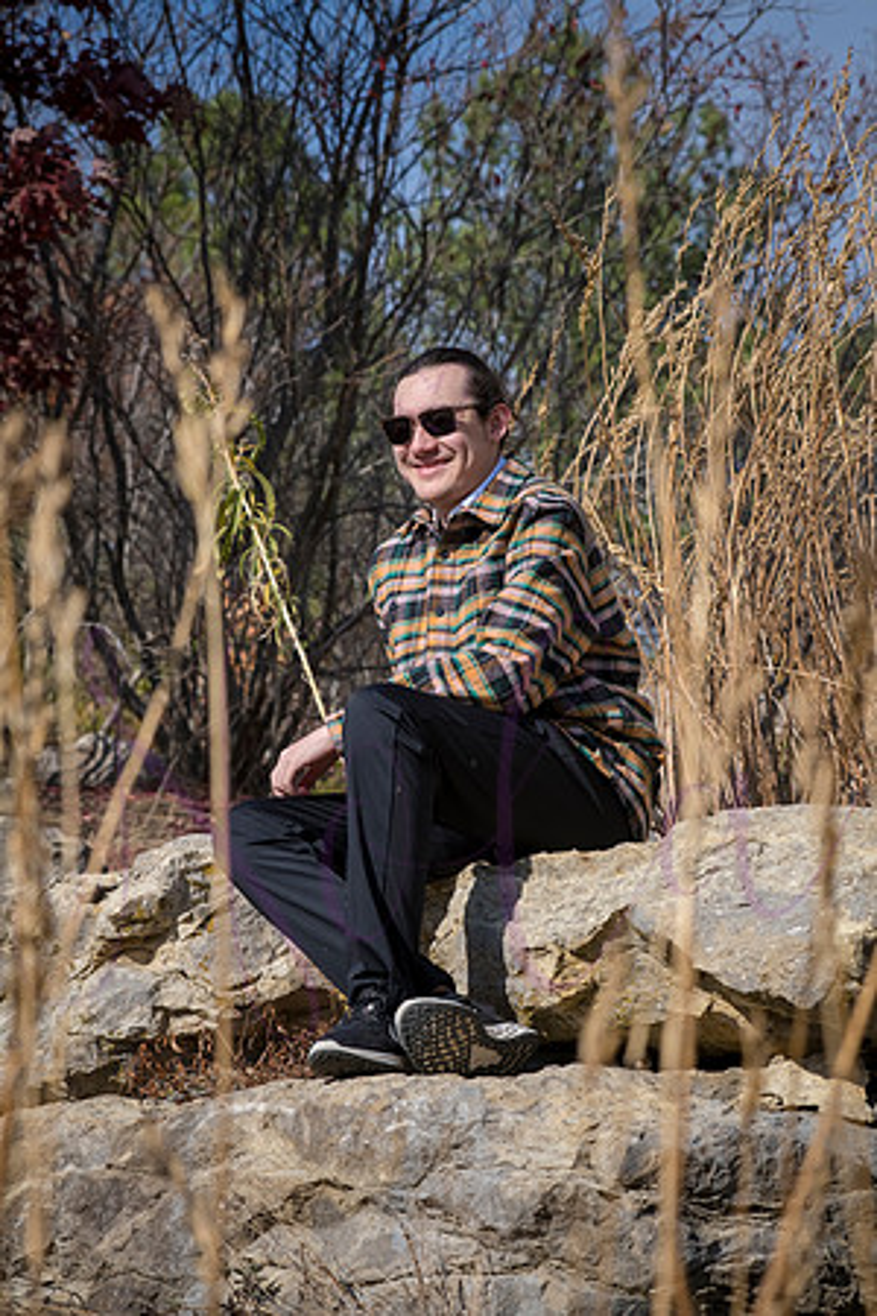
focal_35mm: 120
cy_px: 658
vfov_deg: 17.1
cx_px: 438
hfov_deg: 11.4
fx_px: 4385
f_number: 10
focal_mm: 120
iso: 400
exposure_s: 1/800
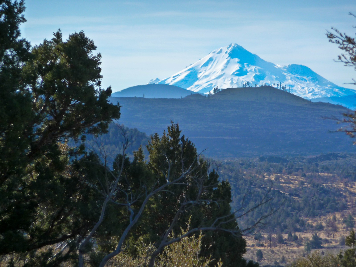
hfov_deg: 8.7
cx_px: 178
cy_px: 134
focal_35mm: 228
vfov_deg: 6.5
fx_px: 2345
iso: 160
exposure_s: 1/800
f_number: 4.9
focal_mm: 39.2
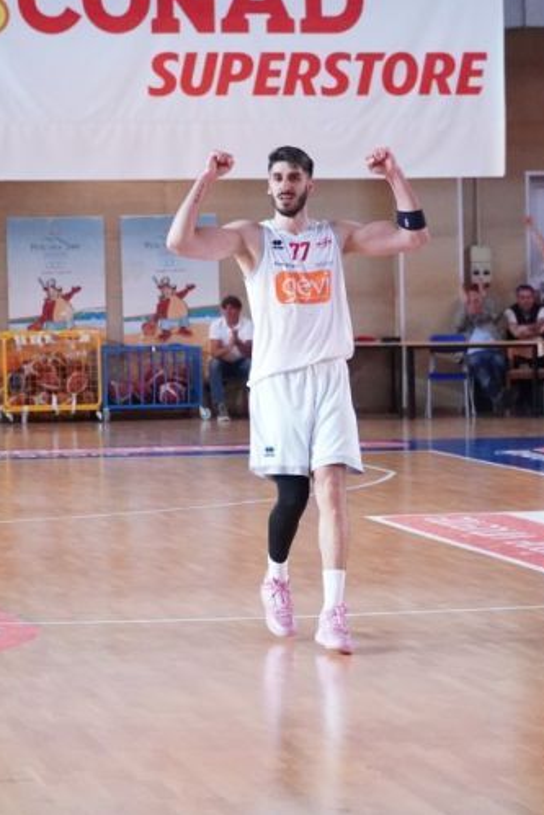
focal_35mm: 147
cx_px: 281
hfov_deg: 9.4
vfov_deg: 14.0
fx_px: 3325
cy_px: 384
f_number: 4
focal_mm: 61
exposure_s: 1/500
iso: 5000
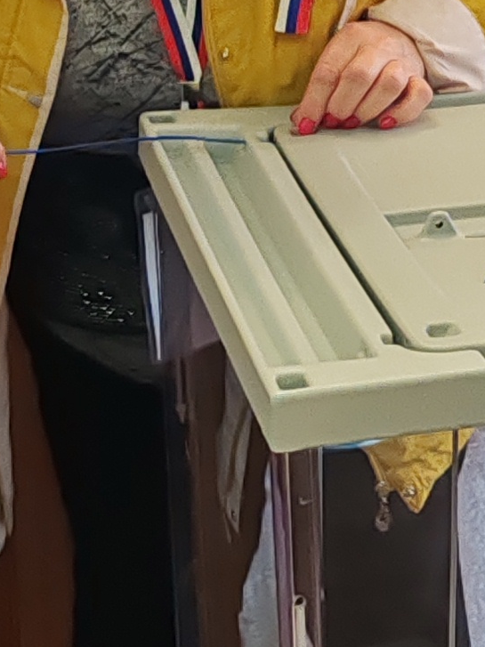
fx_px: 2822
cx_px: 839
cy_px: -39
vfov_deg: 12.9
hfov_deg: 9.4
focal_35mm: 151
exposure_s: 1/50
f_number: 1.9
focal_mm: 6.12
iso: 1000
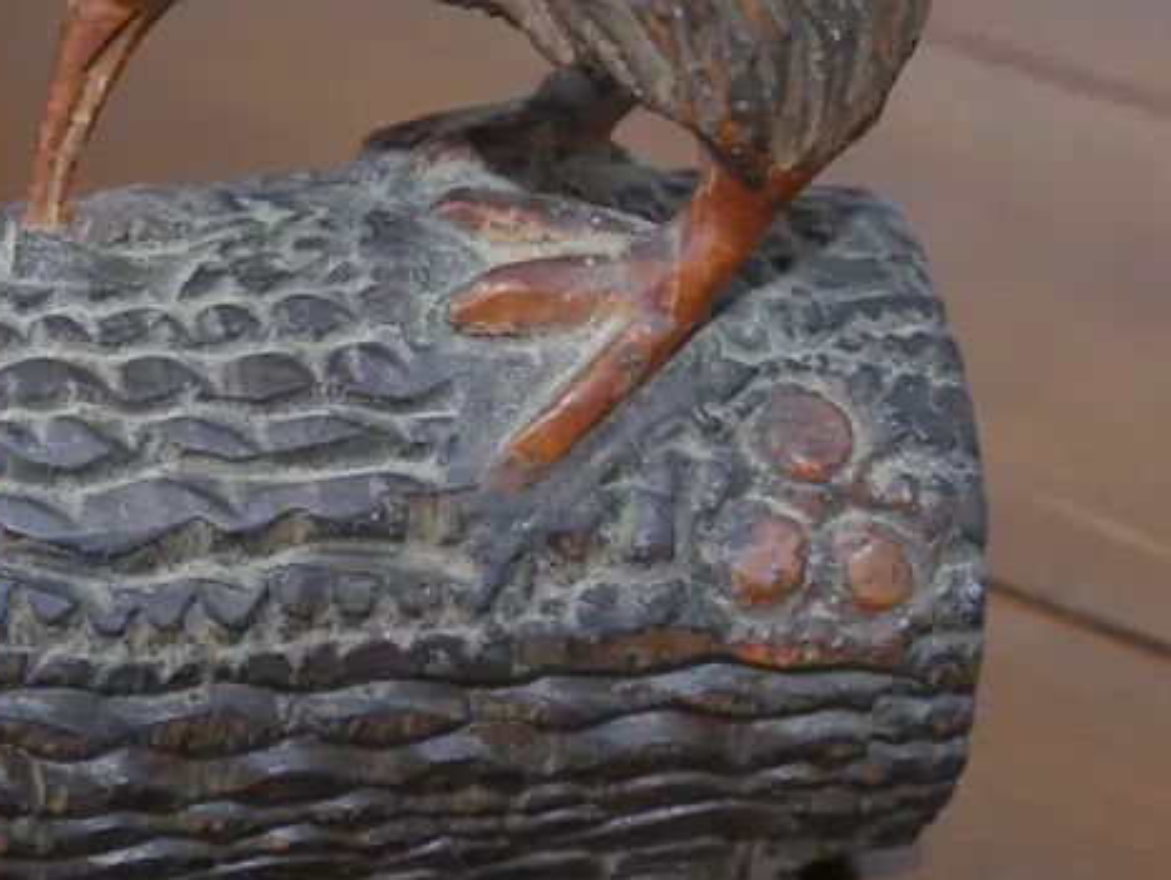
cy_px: 202
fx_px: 4908
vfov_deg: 10.2
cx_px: 410
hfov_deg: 13.6
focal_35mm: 145
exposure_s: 1/80
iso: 2000
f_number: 5.4
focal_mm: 33
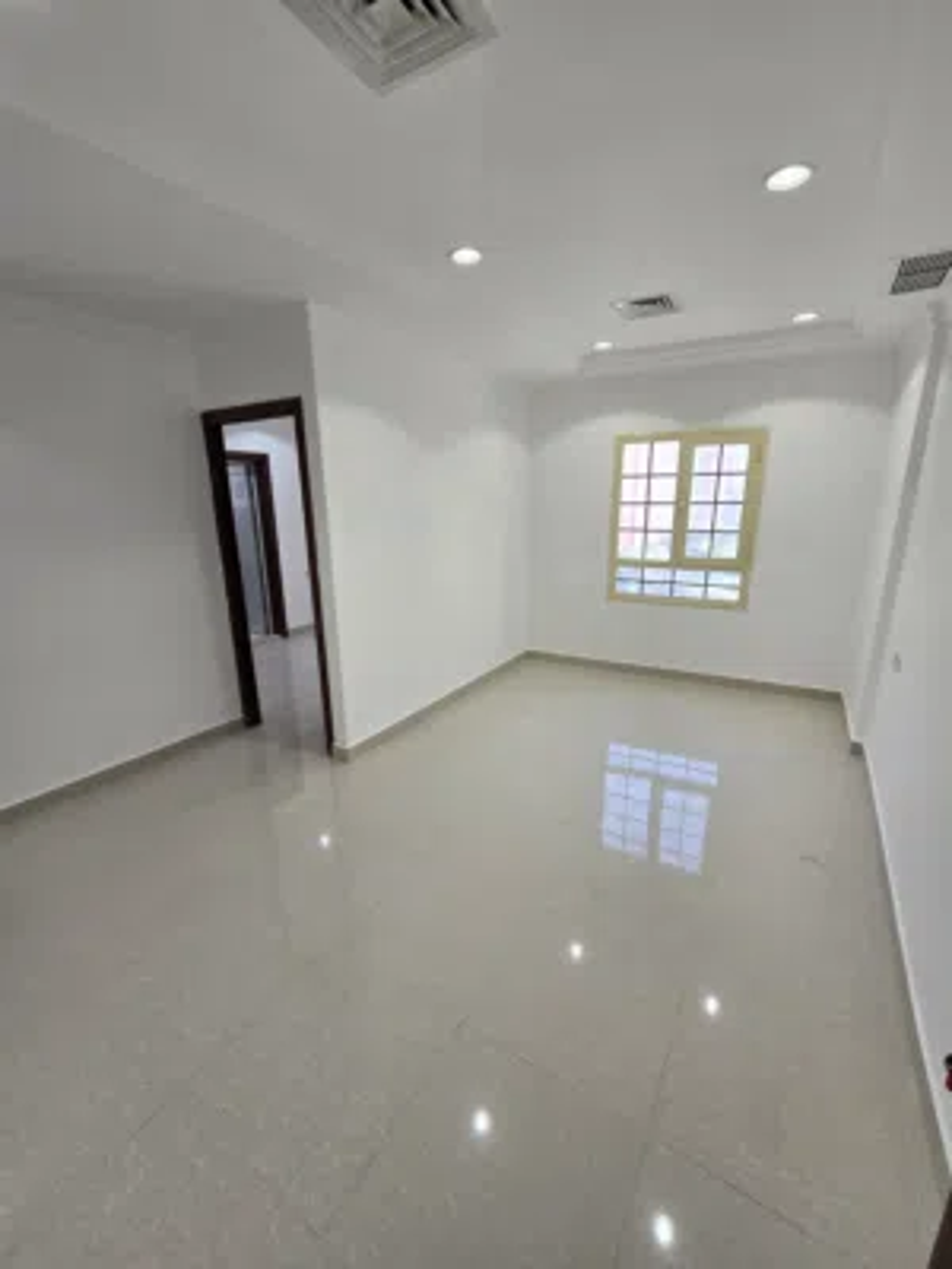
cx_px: 476
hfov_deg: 89.9
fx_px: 477
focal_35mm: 13
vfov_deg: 106.2
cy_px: 634
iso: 64
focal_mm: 2.2
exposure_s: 1/100
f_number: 2.2
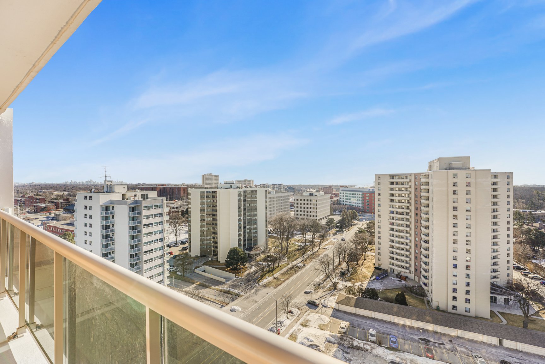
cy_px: 182
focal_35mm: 14
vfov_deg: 81.2
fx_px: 212
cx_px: 272
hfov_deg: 104.3
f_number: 8
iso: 100
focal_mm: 14
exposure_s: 1/125
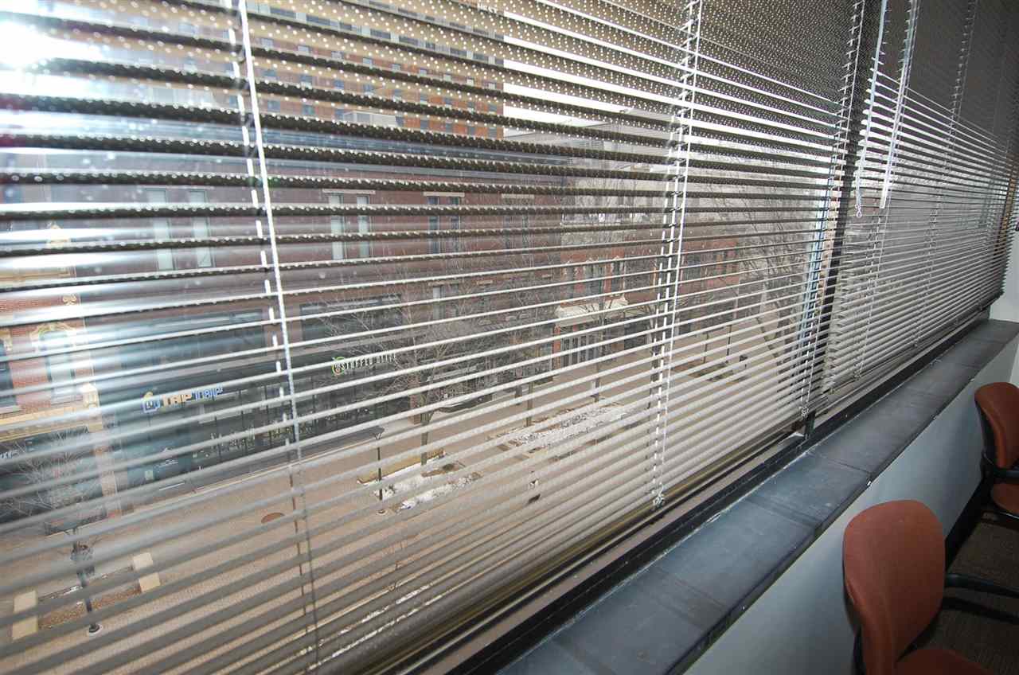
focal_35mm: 36
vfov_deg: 36.7
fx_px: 1017
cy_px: 338
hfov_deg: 53.2
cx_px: 510
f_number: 6.3
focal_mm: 24
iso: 400
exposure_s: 1/160
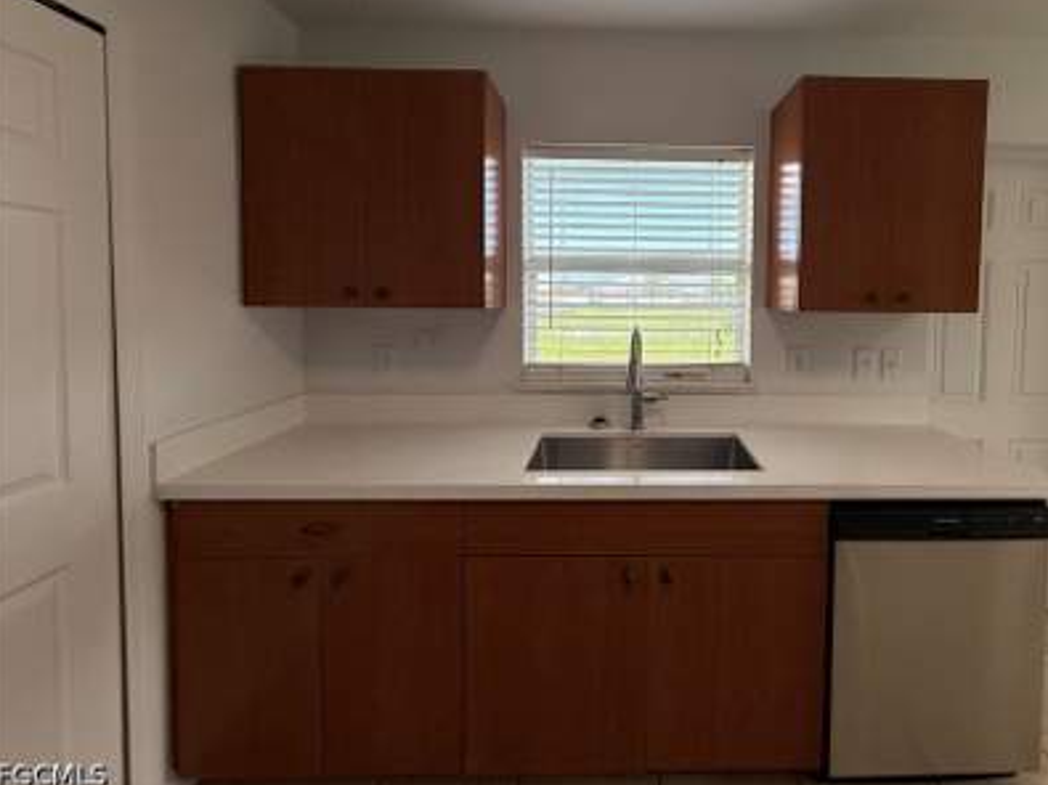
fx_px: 515
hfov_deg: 89.9
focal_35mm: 17
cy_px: 318
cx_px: 626
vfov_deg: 74.0
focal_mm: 2.22
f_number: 2.2
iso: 64
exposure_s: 1/242
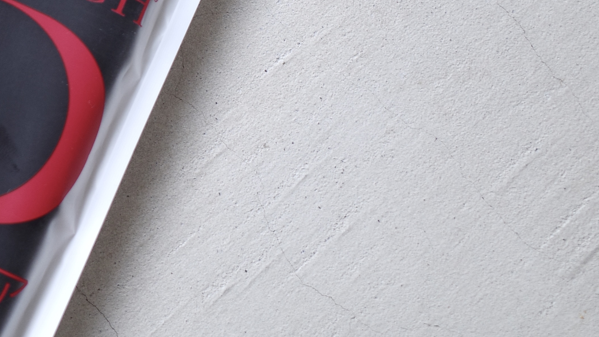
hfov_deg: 22.6
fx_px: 1318
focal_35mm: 83
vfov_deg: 14.1
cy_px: -85
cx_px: -200
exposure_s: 1/40
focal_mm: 18.3
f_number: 2.8
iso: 100
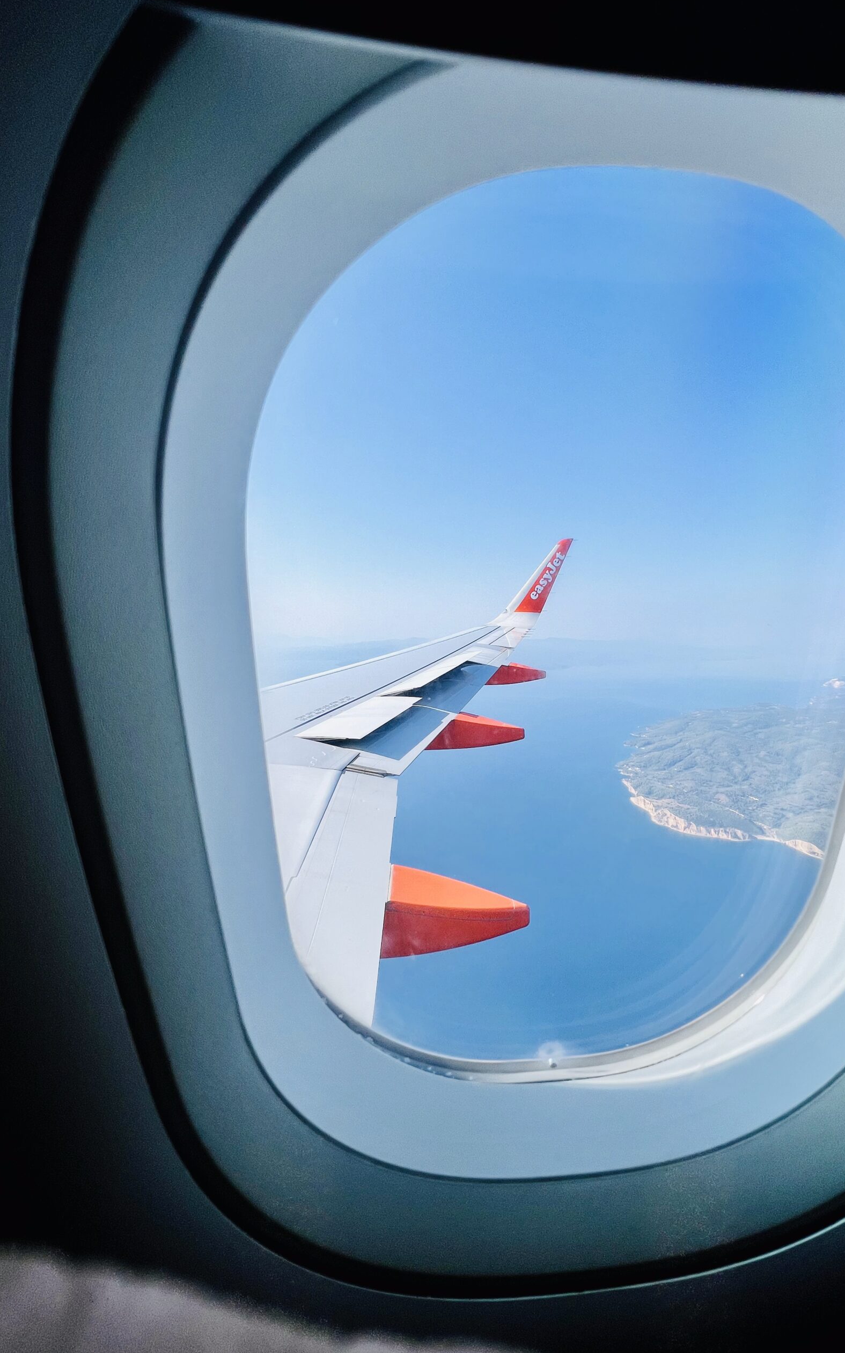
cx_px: 472
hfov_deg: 78.3
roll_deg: -0.3
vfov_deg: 105.3
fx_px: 516
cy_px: 671
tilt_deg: -4.7
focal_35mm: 14
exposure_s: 1/1623
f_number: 1.8
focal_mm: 1.57
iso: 32
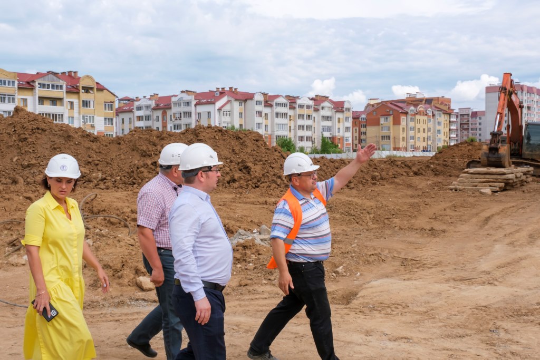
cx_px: 270
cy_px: 180
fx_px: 615
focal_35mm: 41
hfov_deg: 47.4
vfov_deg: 32.6
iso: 640
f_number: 11
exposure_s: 1/450
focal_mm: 27.4
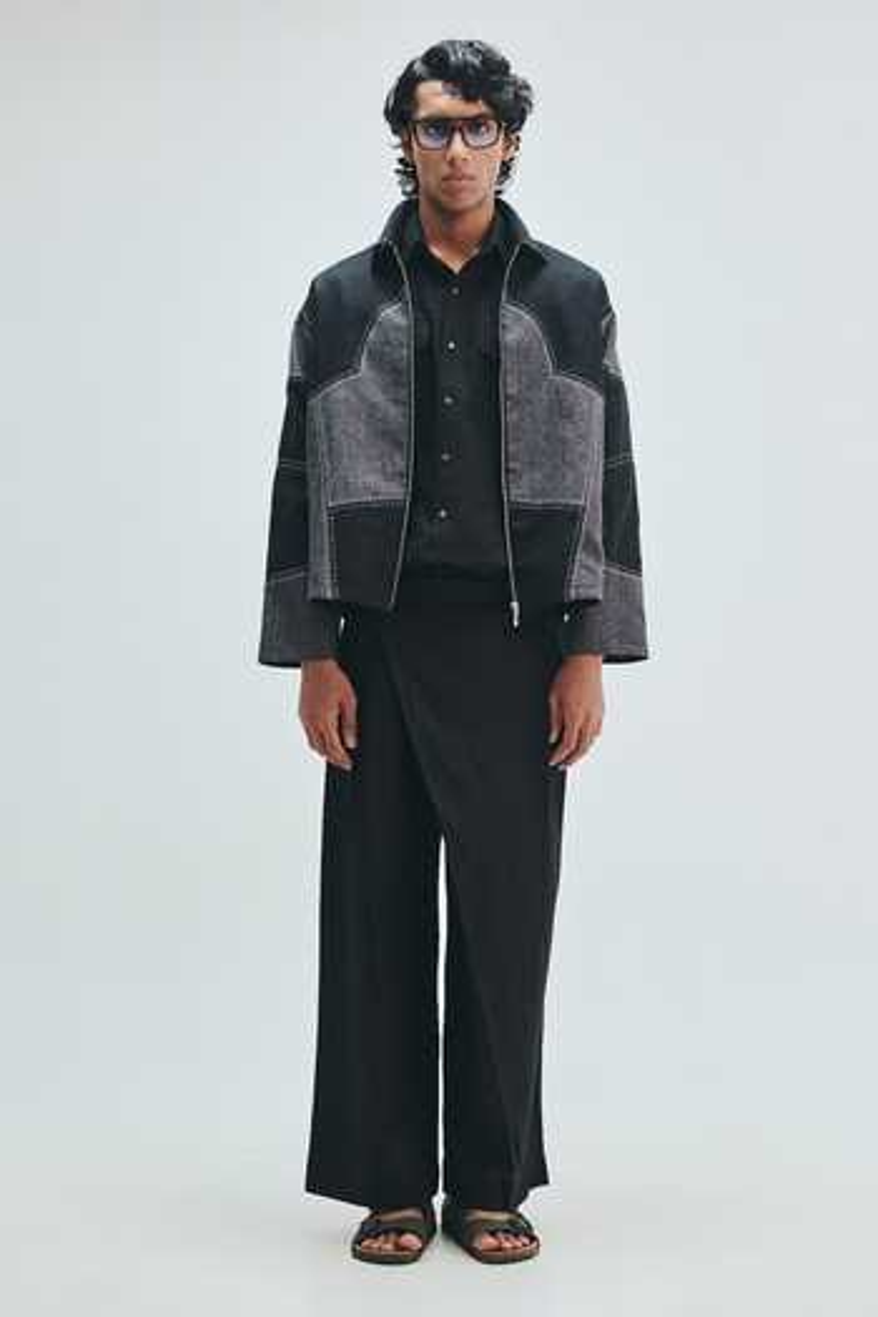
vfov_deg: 32.4
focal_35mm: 62
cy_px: 658
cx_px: 439
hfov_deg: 21.9
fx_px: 2268
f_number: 8
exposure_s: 1/125
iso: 400
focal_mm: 62
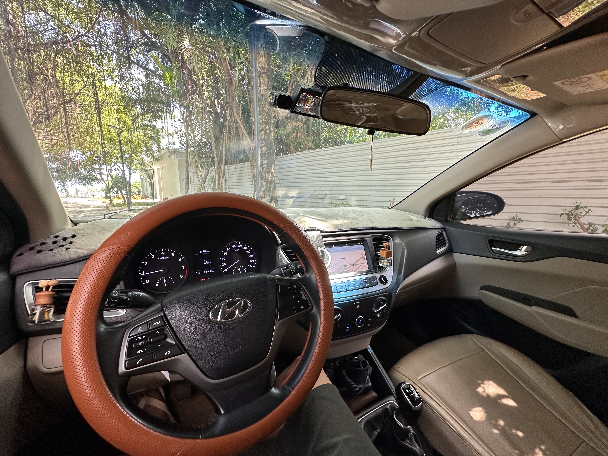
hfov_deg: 102.1
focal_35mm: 14
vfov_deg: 85.7
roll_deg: -0.8
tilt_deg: -8.9
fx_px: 246
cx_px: 304
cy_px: 228
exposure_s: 1/99
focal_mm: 2.22
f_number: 2.2
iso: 125
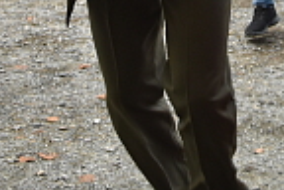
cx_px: 343
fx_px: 1183
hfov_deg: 13.3
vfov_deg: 8.9
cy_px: -116
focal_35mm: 150
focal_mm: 18
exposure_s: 1/640
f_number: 3.5
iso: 800
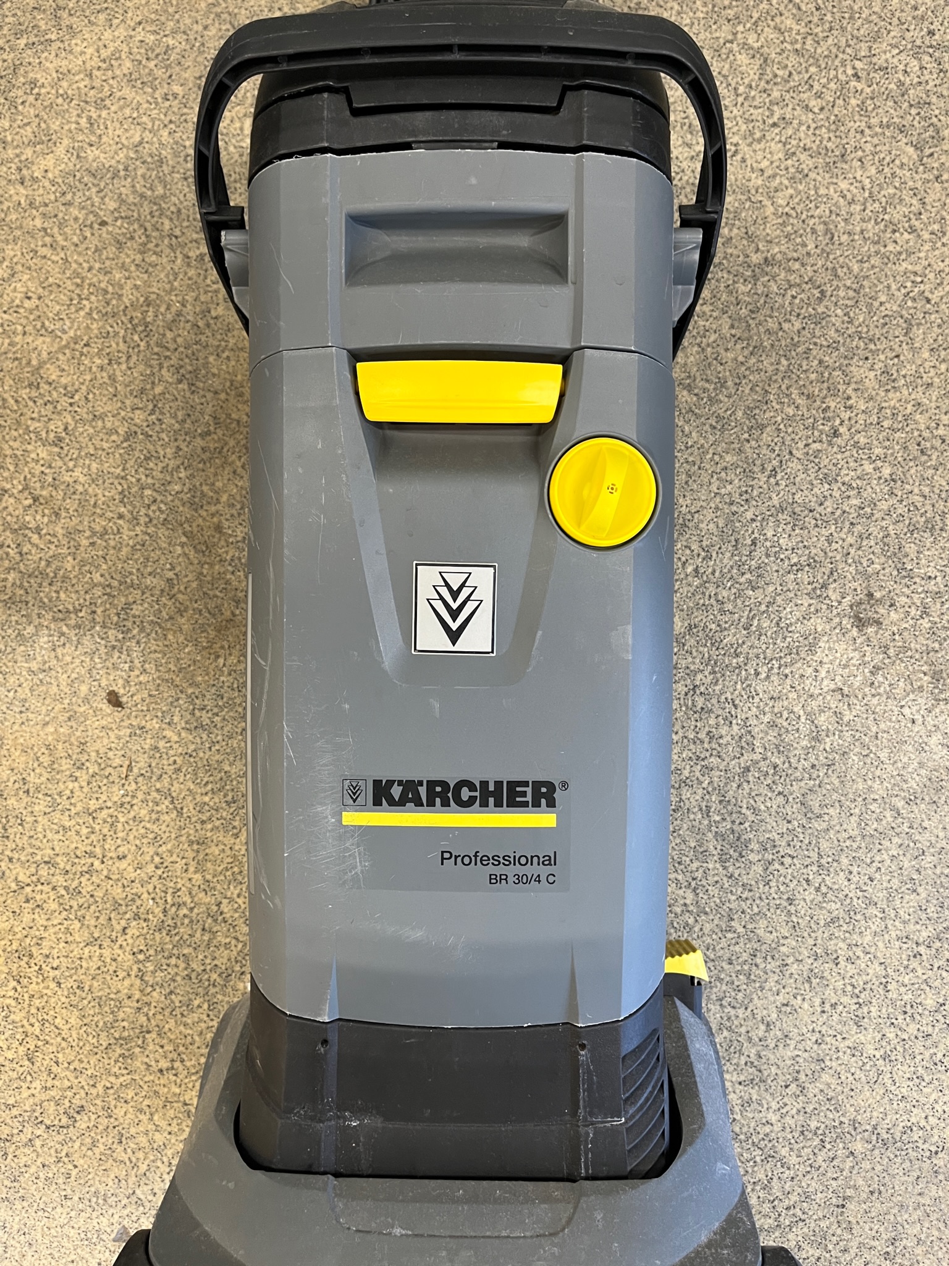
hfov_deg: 53.0
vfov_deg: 67.3
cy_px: 633
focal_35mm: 26
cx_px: 474
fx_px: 951
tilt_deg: -86.2
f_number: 1.6
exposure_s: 1/50
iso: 125
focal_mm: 5.1
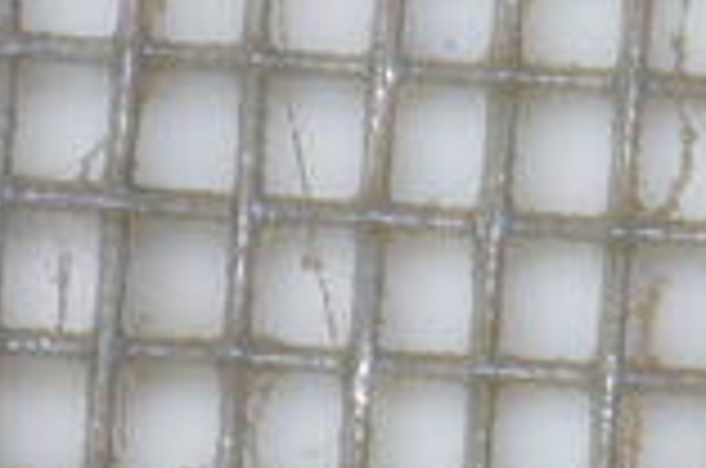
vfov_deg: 1.1
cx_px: 1689
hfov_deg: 1.6
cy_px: -40
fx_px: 25208
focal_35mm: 1288
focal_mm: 140
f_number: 5.6
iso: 320
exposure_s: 1/60
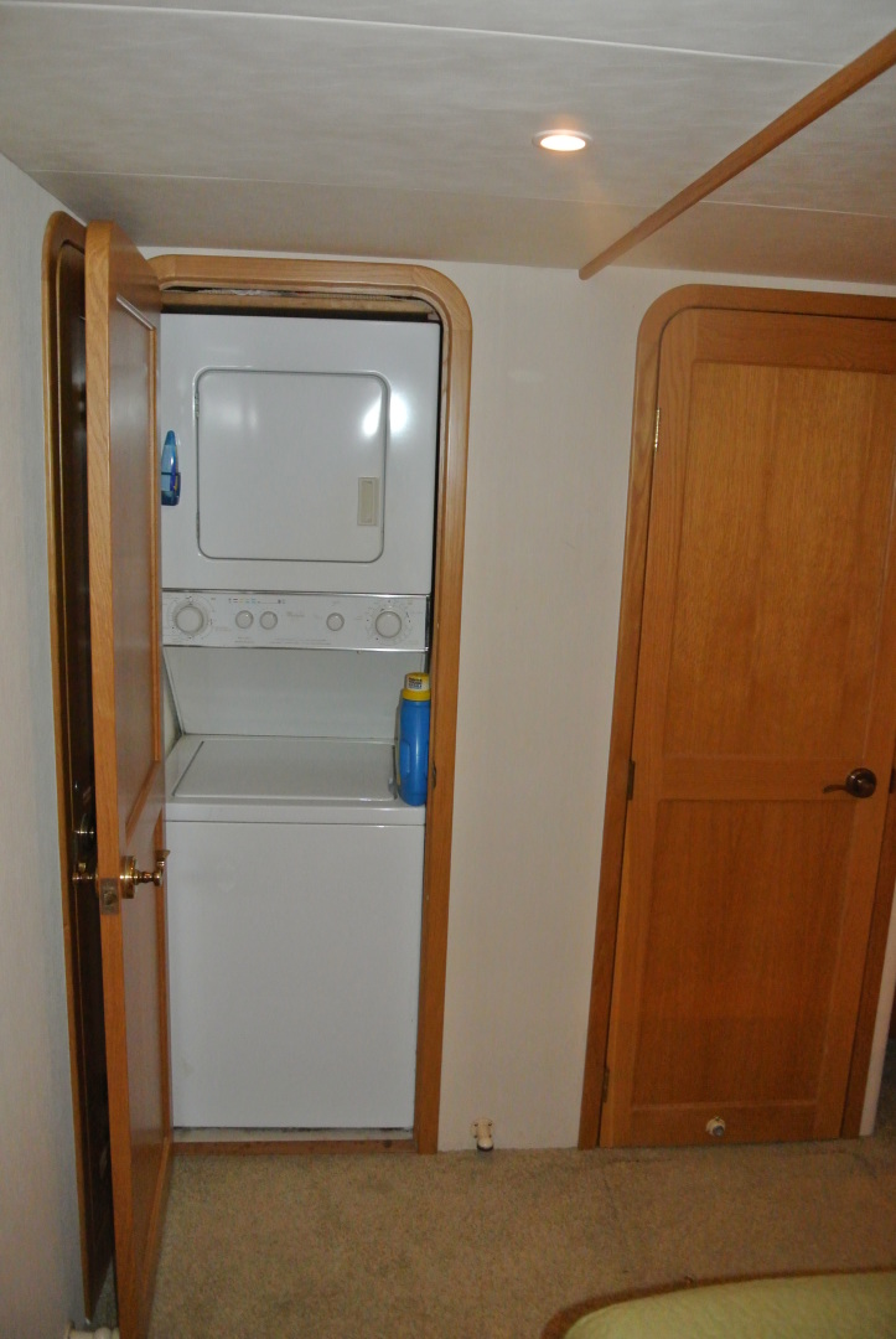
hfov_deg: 48.1
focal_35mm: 27
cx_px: 448
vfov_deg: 67.3
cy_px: 670
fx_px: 1005
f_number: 3.5
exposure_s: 1/60
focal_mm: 10
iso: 1400
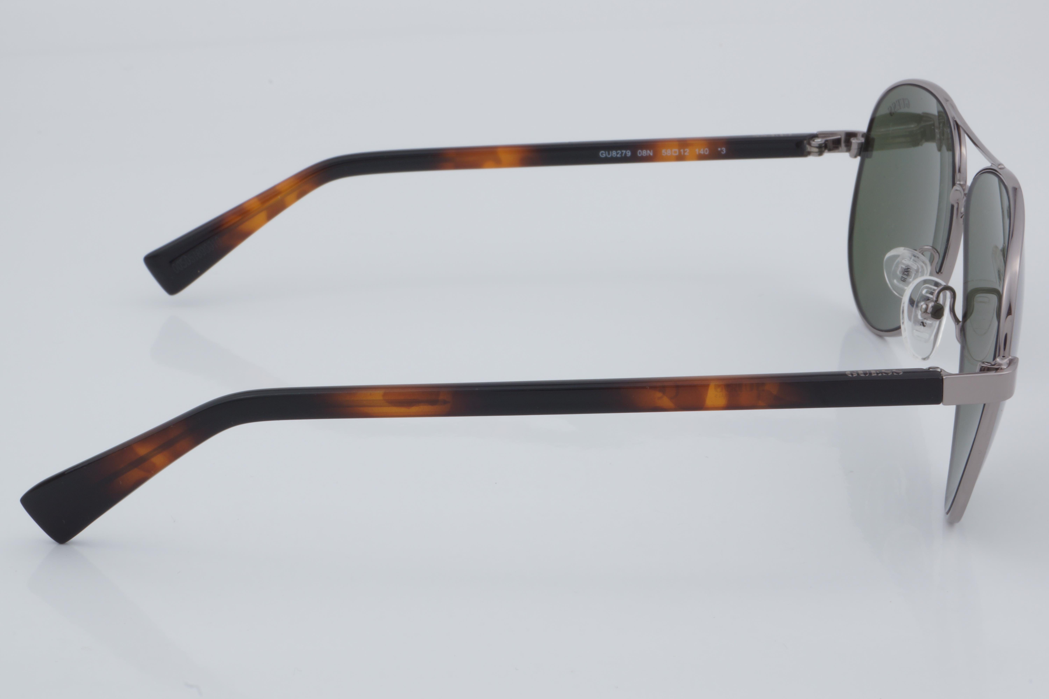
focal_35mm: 75
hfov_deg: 27.0
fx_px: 2185
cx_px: 524
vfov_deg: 18.2
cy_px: 350
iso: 100
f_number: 32
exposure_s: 1/4
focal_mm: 50
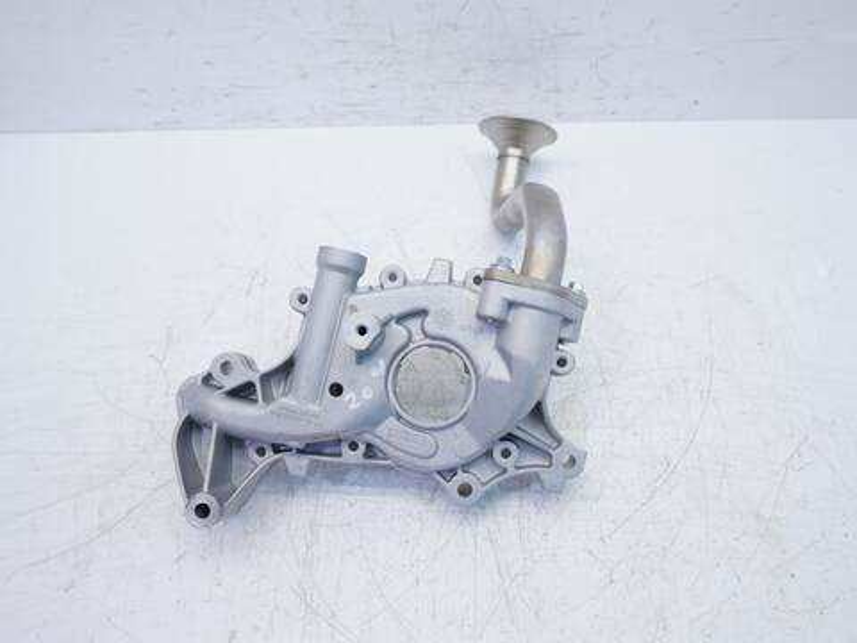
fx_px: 743
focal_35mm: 30
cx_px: 428
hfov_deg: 60.0
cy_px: 322
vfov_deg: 46.8
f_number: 3.7
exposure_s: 1/100
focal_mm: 15
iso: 200
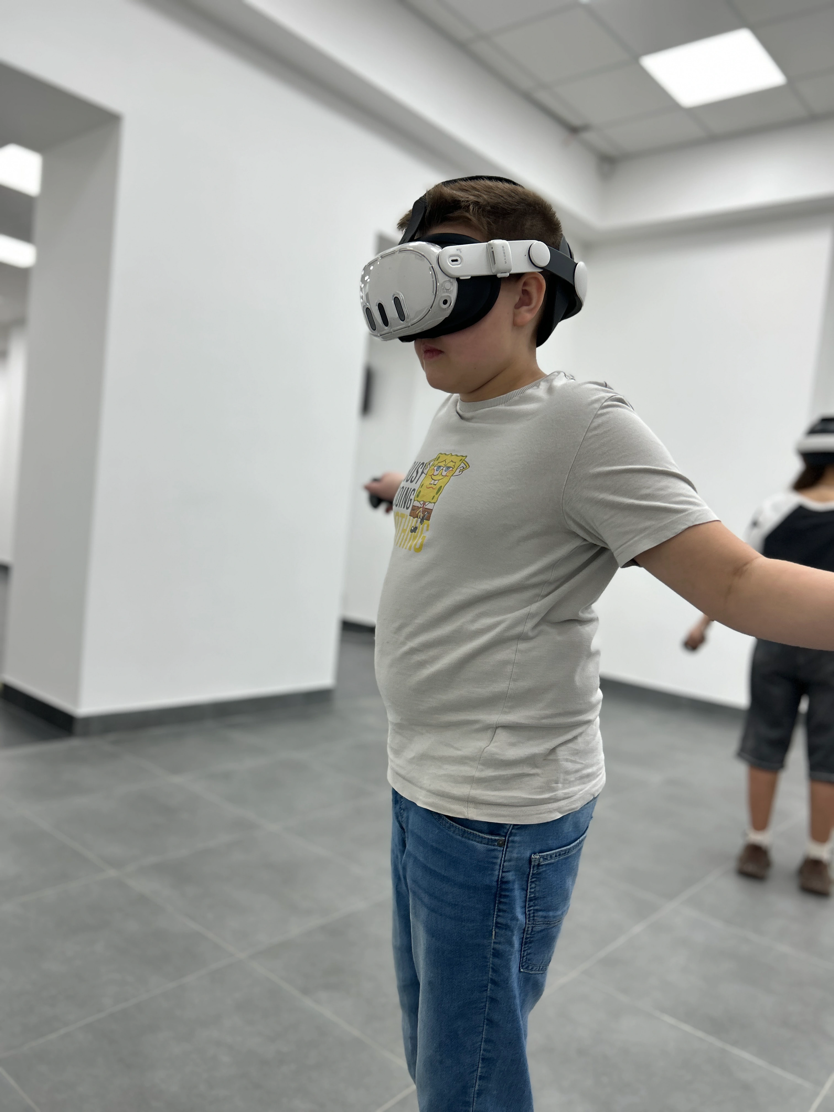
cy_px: 556
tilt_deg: -2.8
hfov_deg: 53.1
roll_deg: -5.7
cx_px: 417
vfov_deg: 67.3
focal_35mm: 26
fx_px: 835
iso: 32
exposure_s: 1/100
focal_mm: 5.7
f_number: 1.5
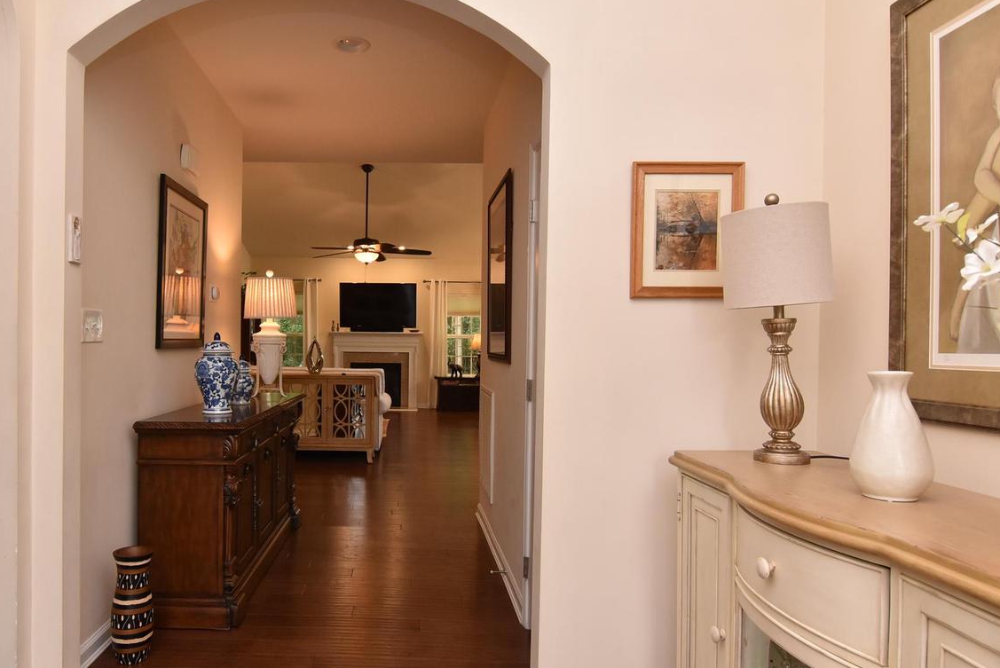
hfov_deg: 75.1
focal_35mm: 23
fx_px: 639
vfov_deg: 55.1
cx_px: 393
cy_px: 353
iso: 800
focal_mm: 12
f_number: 7.1
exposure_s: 1/50
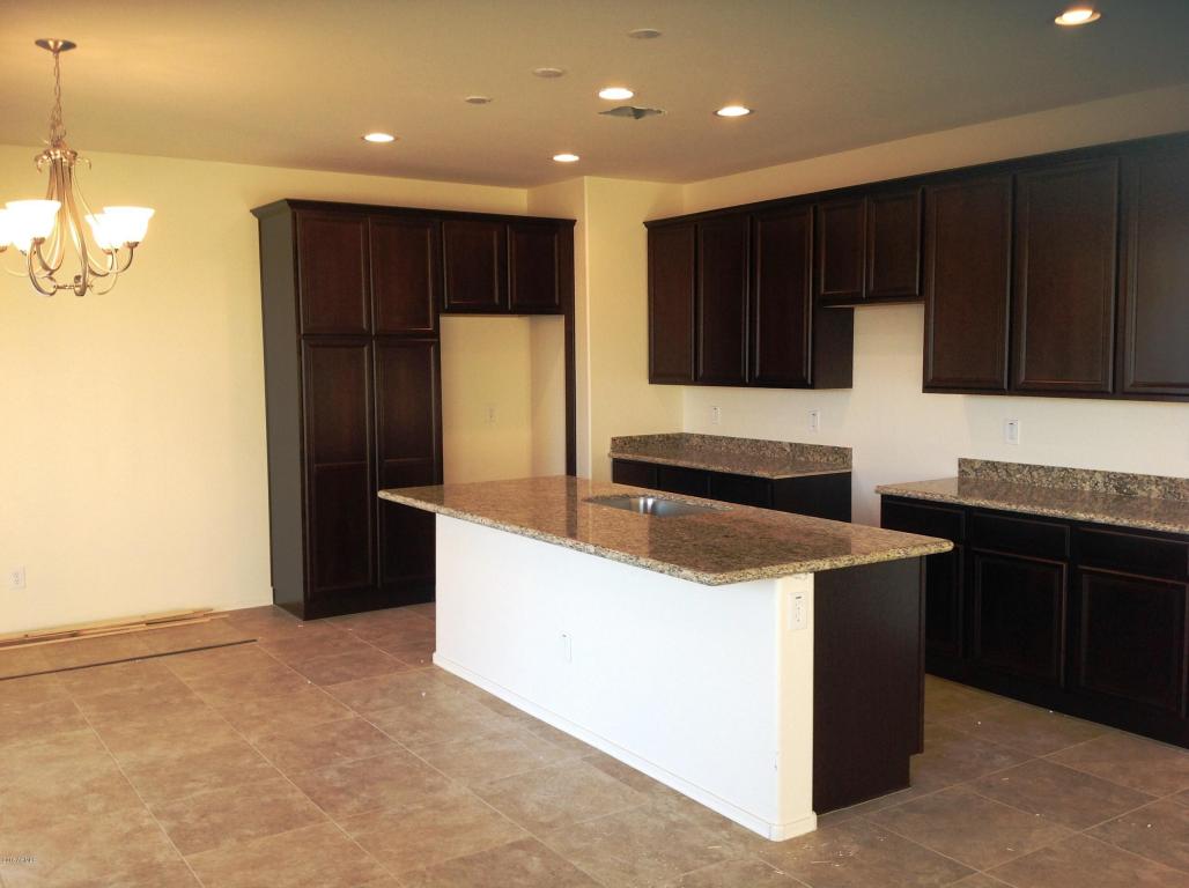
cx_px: 594
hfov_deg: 52.7
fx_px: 1201
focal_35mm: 35
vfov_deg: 40.6
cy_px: 444
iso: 50
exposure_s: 1/30
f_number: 2.4
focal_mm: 4.28
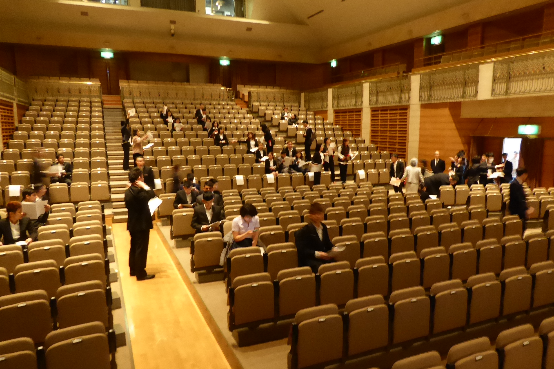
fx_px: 416
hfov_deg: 67.4
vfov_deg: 47.9
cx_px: 284
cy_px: 202
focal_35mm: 27
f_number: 3.3
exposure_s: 1/5
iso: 800
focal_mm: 4.3
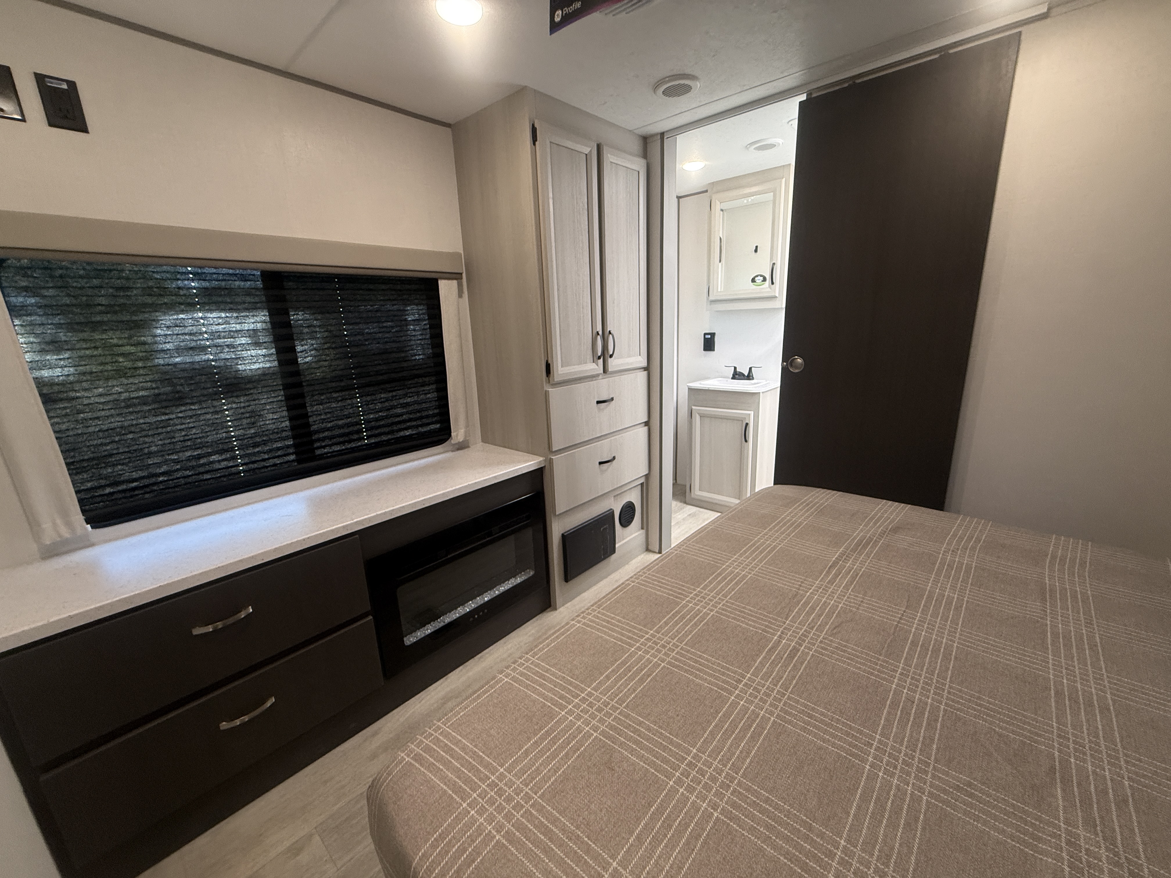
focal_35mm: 14
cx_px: 586
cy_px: 439
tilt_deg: -13.0
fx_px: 474
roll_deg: +1.4
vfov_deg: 85.7
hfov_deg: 102.1
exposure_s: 1/80
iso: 160
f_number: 2.2
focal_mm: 2.22
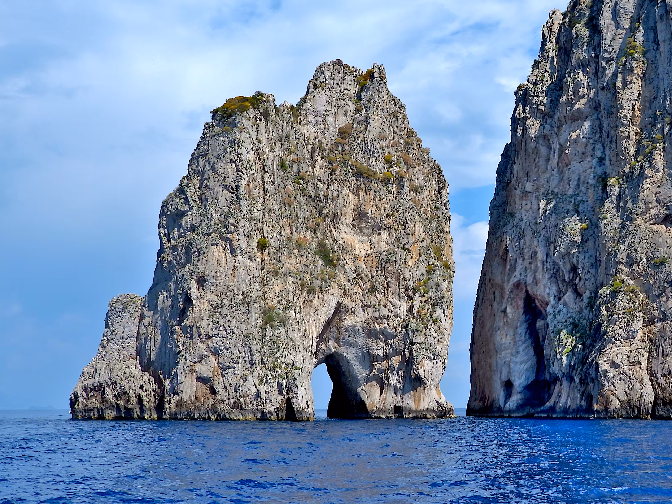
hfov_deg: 40.4
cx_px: 480
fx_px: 893
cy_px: 211
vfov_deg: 31.5
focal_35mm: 46
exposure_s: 1/1600
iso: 100
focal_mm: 5.8
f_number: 3.2
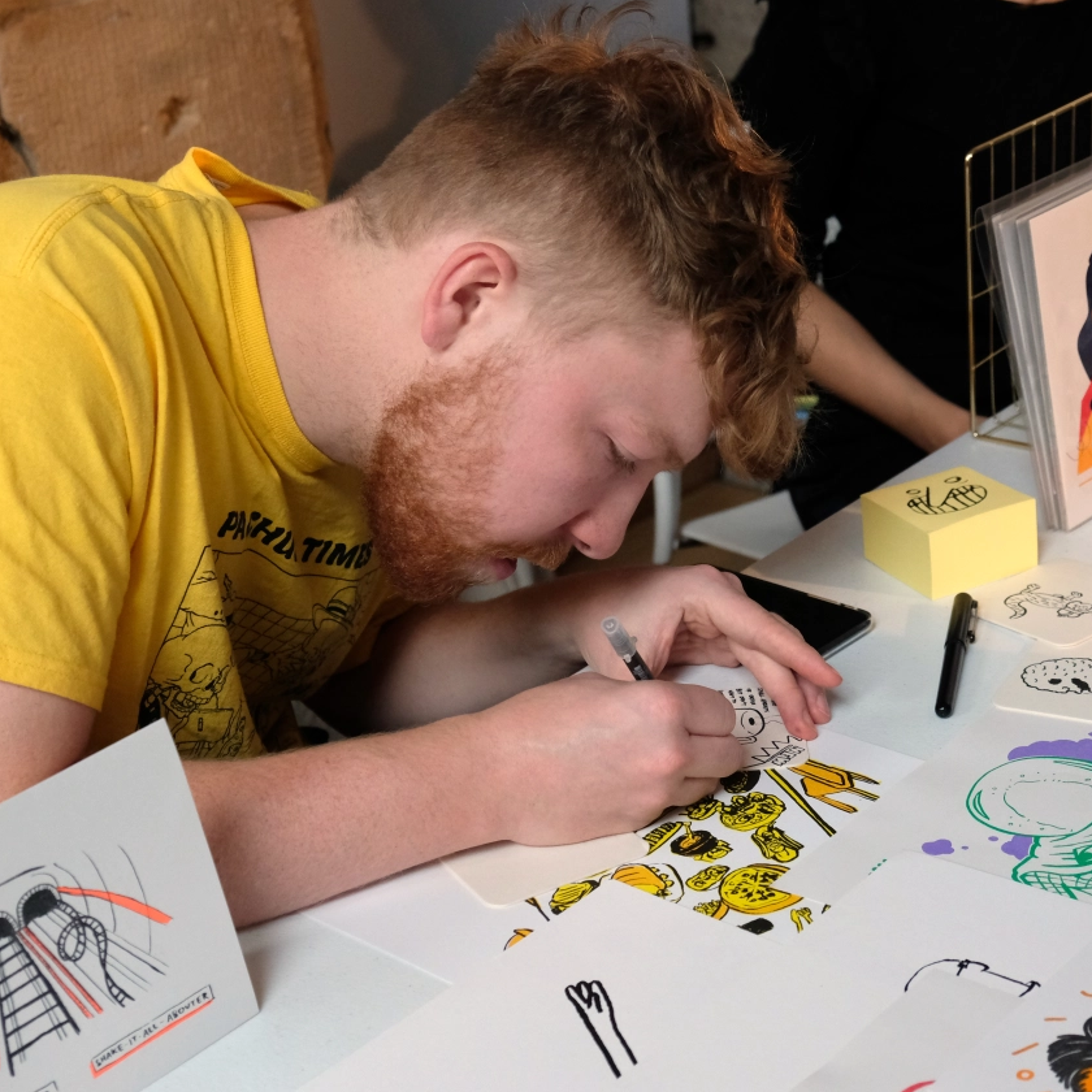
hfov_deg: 26.1
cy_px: 544
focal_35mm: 66
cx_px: 538
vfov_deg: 26.1
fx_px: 2356
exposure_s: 1/250
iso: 2500
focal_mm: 34.3
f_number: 4.5
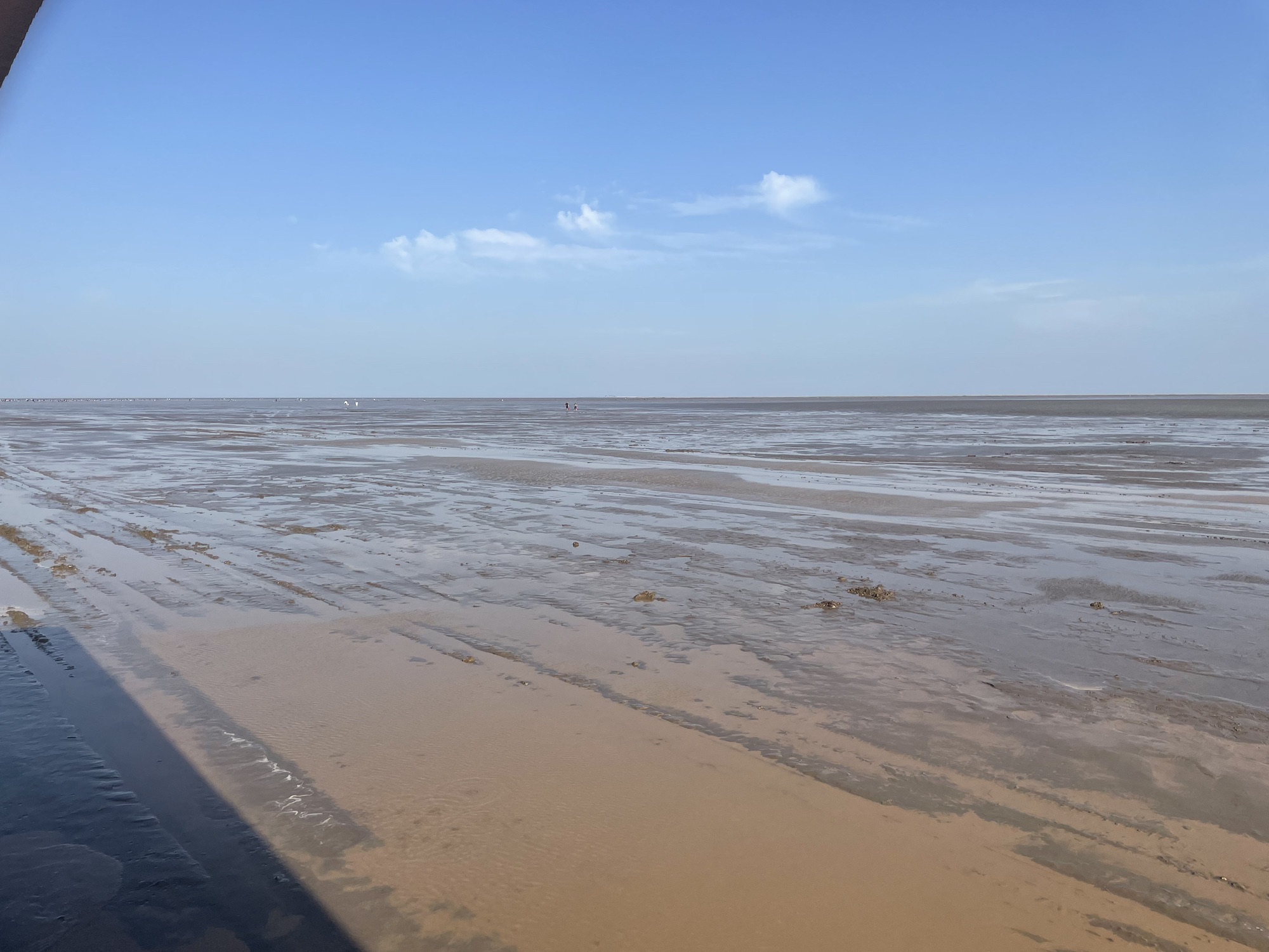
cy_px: 476
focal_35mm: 26
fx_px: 953
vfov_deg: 53.1
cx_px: 634
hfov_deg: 67.3
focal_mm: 4.2
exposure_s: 1/4132
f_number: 1.6
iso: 32
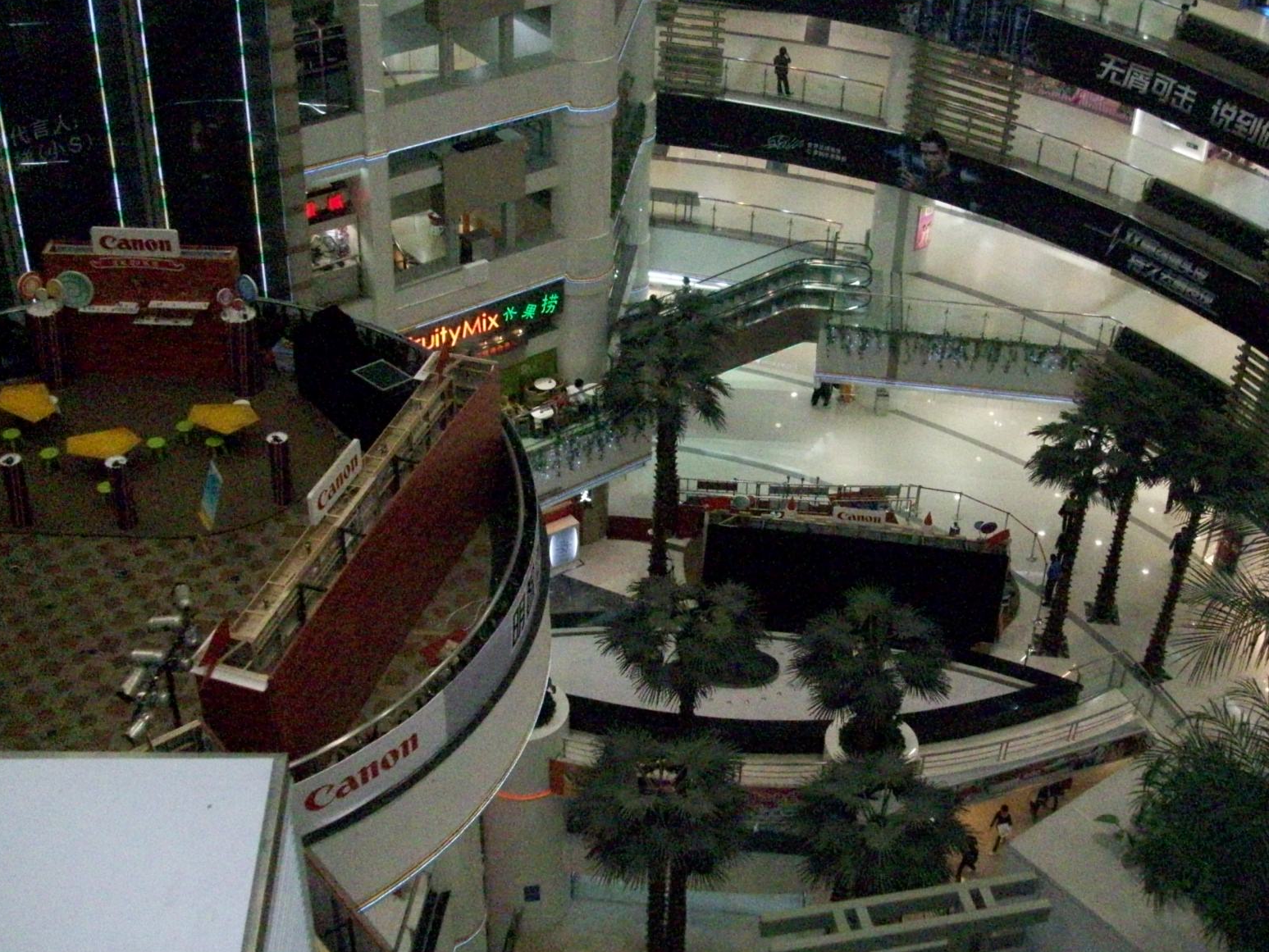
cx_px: 810
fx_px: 1650
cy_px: 356
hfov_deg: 41.7
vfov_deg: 32.0
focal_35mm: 45
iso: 800
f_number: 2.8
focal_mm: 5.7
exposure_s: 1/128
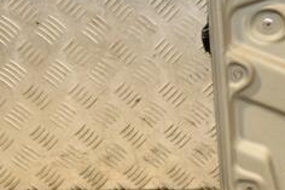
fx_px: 846
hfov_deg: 18.0
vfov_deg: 12.7
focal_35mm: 107
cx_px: 353
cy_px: 15
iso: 800
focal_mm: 28
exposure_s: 1/200
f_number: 5
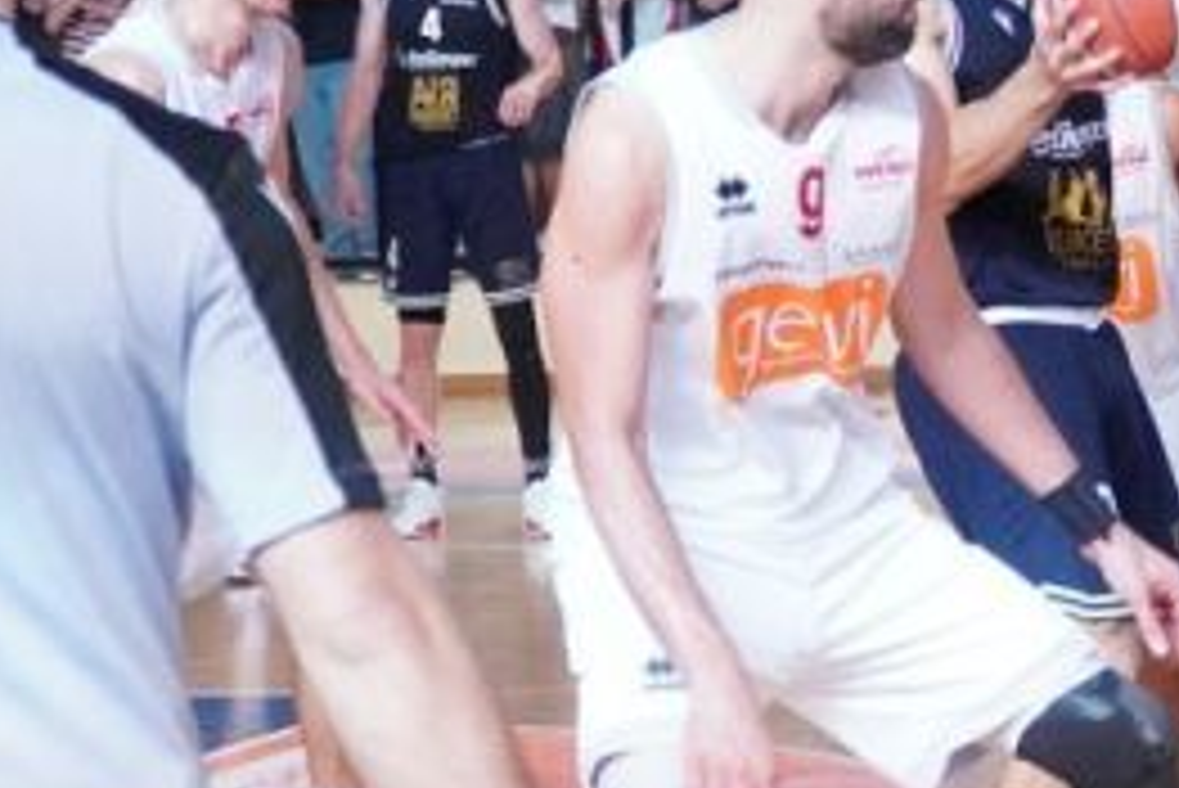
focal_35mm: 174
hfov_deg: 11.7
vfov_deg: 7.9
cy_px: 302
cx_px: 1098
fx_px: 5701
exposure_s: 1/800
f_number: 4
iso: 5000
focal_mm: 38
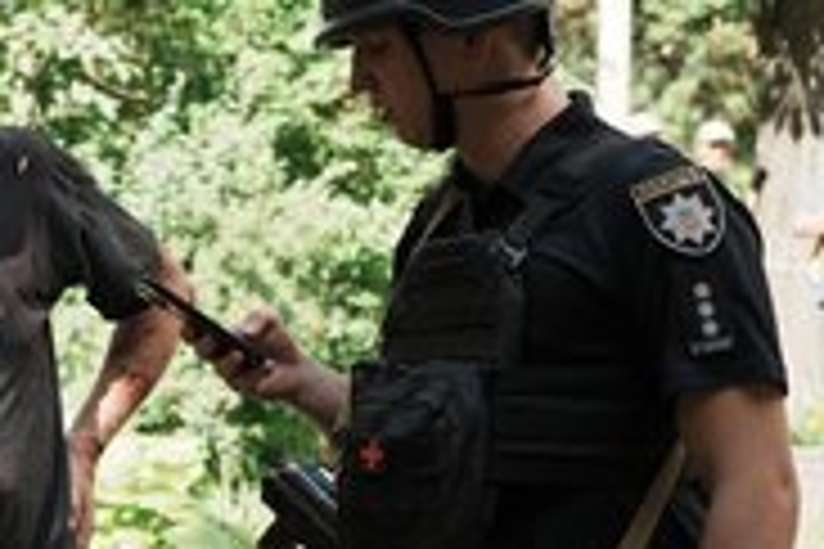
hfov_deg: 20.5
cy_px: 313
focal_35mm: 96
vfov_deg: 14.2
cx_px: -5
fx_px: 2197
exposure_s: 1/400
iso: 100
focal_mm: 44
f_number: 3.5
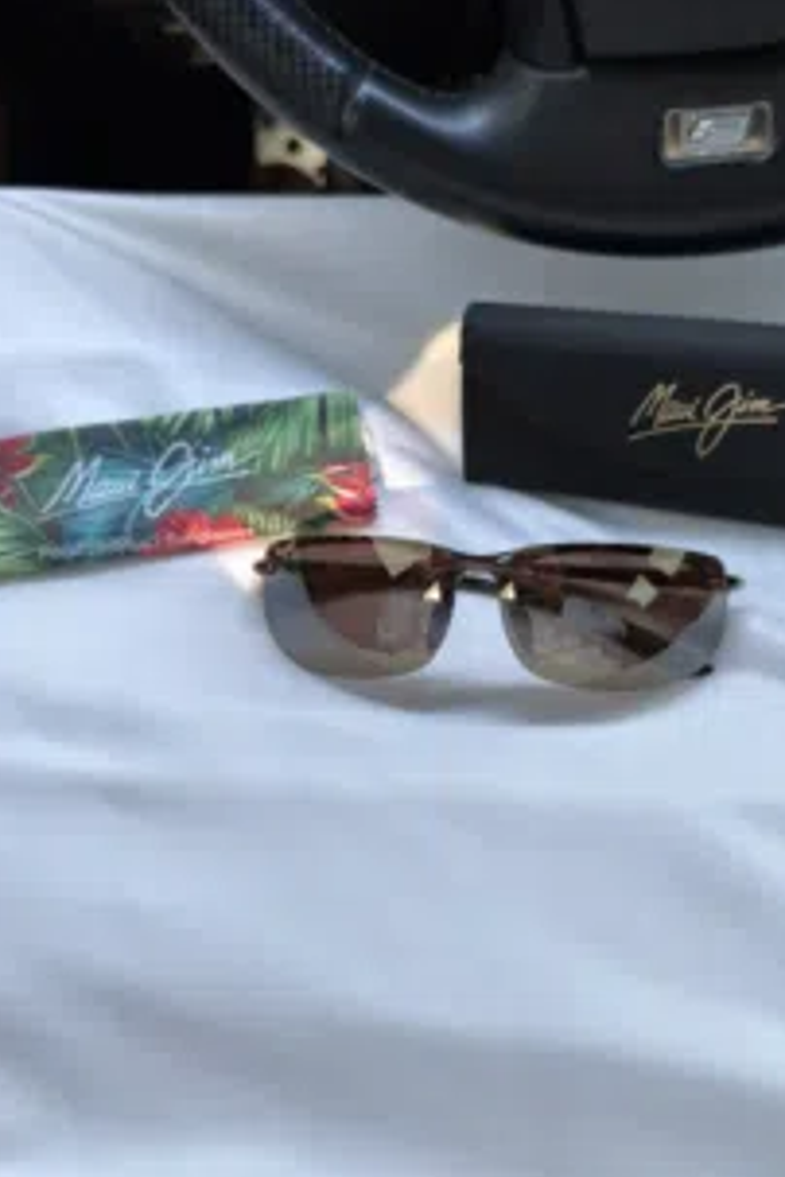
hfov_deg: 39.9
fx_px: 1079
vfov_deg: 57.2
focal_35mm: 33
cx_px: 443
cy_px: 587
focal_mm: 6.76
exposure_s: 1/60
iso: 100
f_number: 1.78
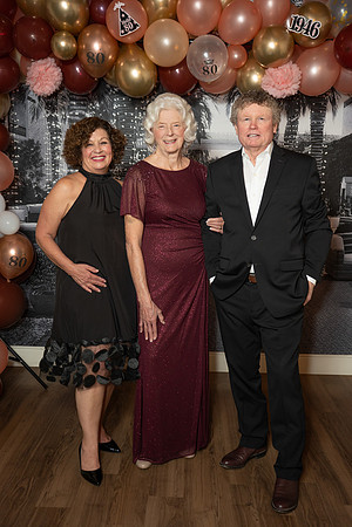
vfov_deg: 51.0
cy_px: 264
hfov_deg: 35.3
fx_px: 553
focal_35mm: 38
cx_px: 176
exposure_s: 1/160
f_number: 2.8
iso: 1000
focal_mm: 37.7
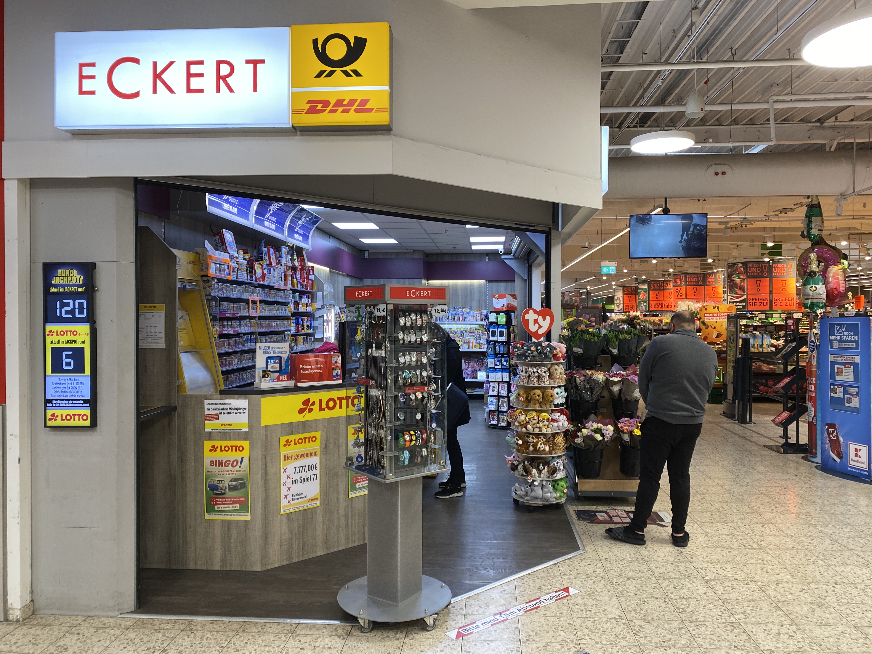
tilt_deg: -0.9
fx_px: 655
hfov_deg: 67.3
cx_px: 436
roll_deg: +0.1
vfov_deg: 53.1
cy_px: 327
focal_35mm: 26
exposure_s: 1/100
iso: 100
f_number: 1.8
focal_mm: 4.25
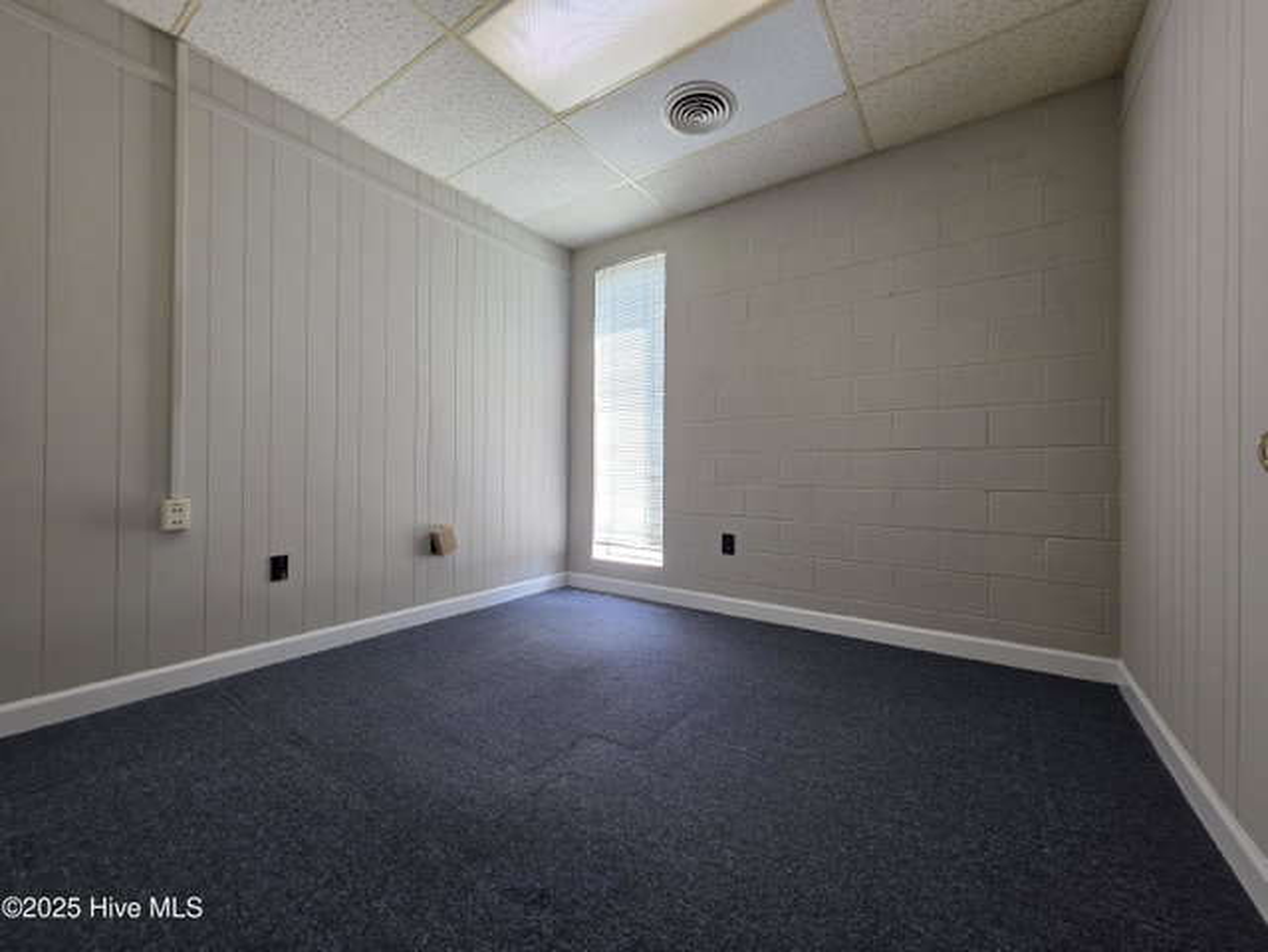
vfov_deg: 90.0
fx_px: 476
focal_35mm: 13
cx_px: 634
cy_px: 476
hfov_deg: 106.1
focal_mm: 2.2
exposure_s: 1/60
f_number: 1.9
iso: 50
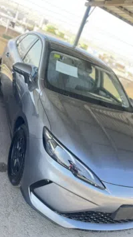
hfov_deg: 36.3
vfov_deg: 61.0
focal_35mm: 32
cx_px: 90
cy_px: 122
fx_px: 201
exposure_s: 1/214
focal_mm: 5.1
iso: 50
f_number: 1.6
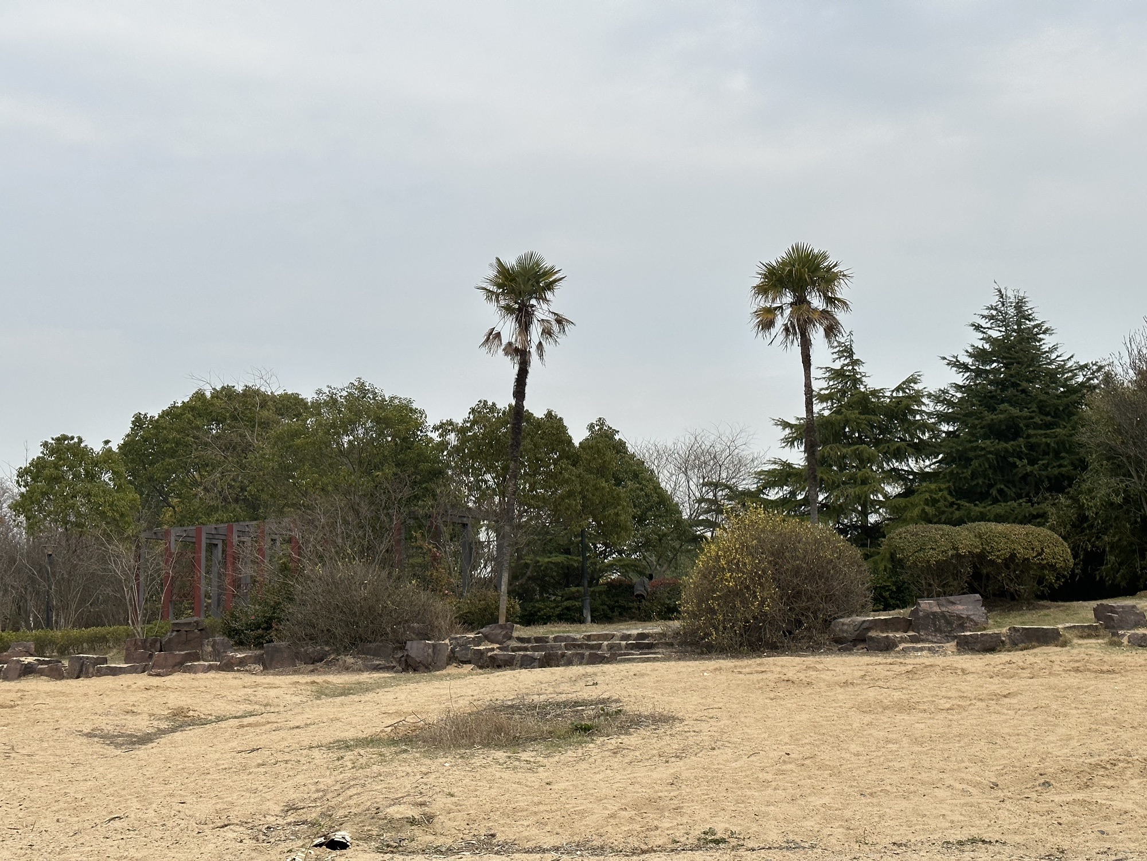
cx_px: 574
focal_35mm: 48
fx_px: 1590
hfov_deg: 39.7
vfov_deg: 30.3
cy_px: 430
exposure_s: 1/5000
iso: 64
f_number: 1.78
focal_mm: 6.86
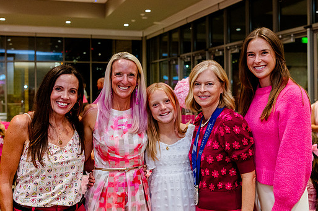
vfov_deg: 29.1
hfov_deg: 42.8
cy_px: 90
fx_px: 406
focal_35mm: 46
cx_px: 165
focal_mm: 34
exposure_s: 1/125
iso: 2500
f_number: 3.5
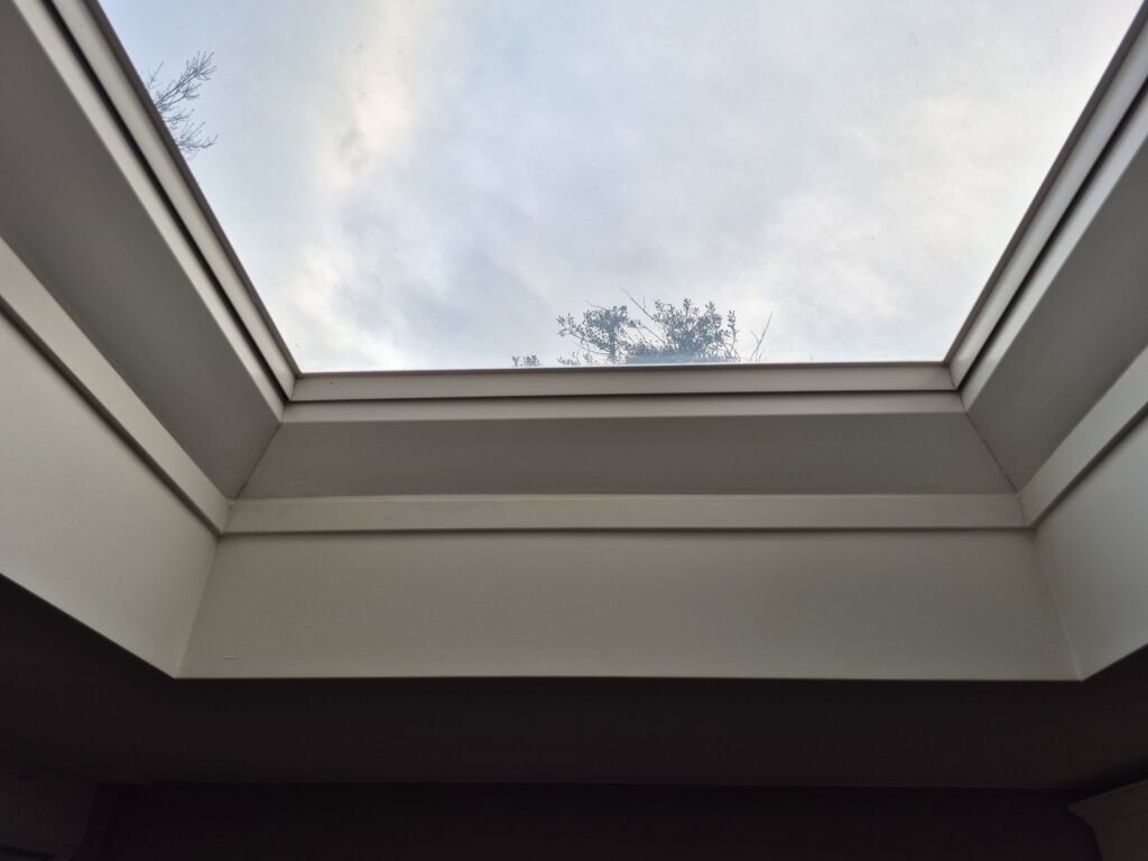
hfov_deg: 73.9
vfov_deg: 58.9
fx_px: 763
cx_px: 574
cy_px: 430
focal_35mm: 23
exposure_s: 1/204
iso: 25
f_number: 1.8
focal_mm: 5.4
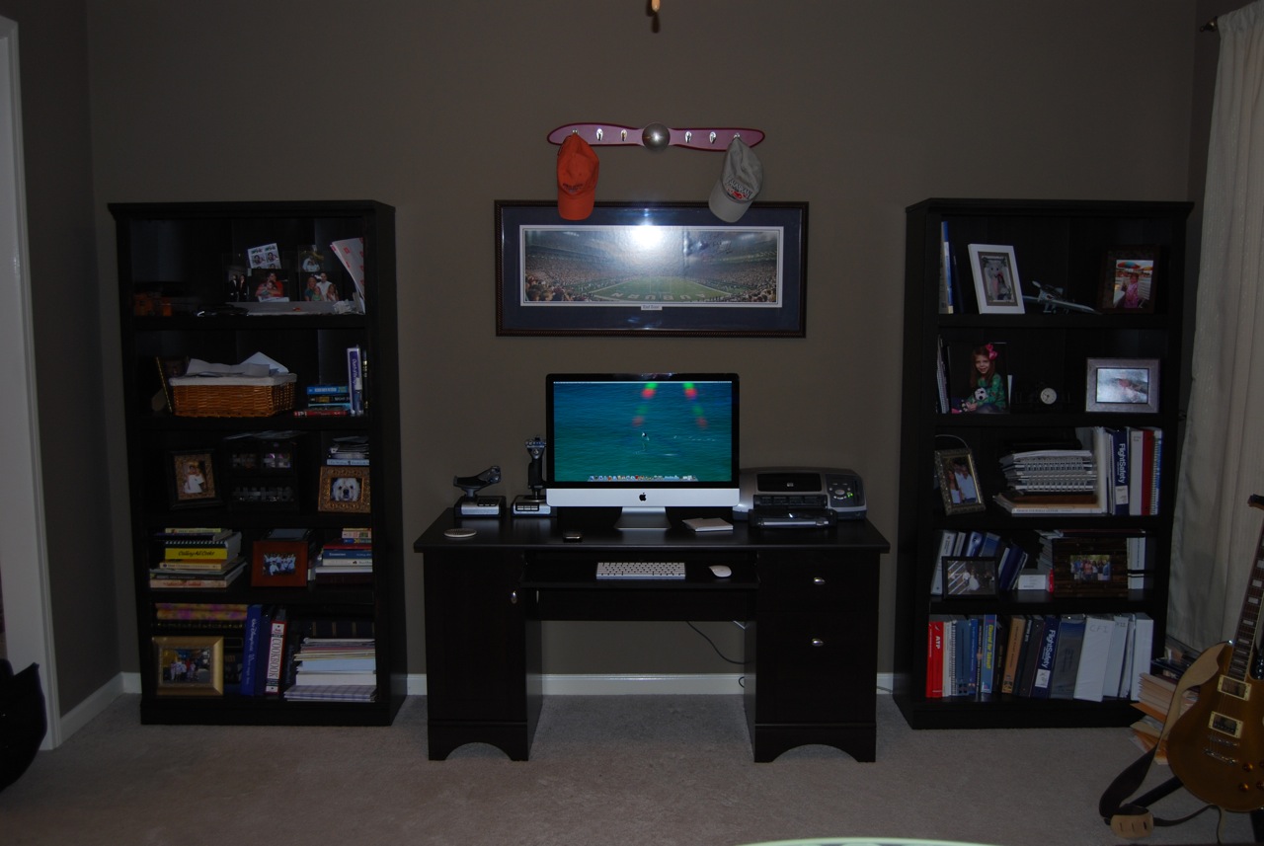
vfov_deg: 40.1
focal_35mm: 33
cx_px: 632
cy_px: 423
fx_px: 1160
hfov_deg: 57.2
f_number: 3.8
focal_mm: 22
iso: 200
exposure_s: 1/60
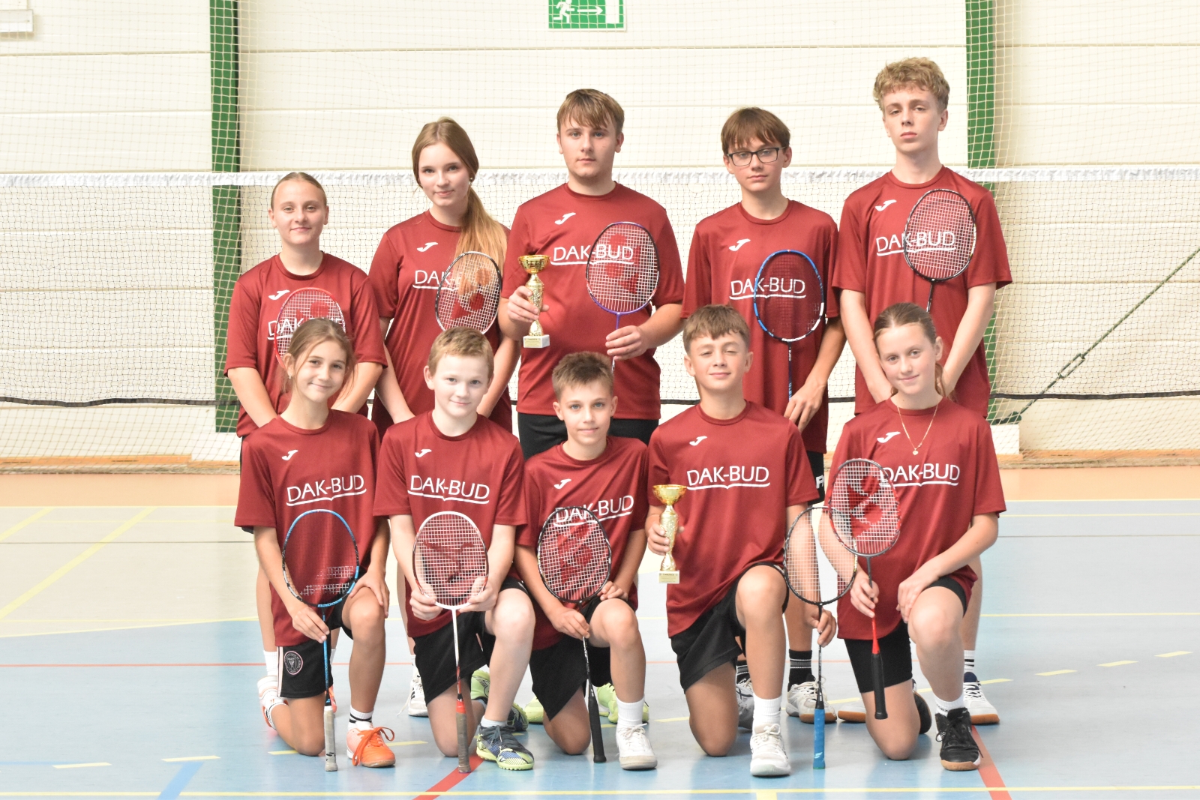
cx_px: 600
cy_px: 400
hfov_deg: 16.7
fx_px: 4100
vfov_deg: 11.1
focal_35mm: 123
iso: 5000
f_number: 7.1
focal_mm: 82
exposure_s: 1/800
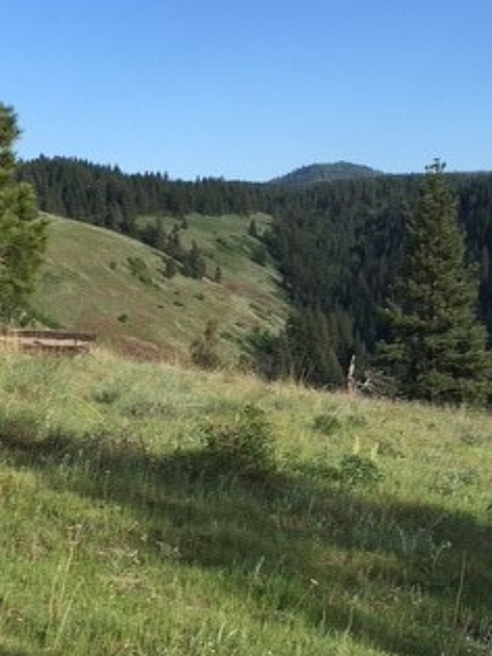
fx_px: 1119
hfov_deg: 24.5
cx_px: 119
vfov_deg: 32.5
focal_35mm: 59
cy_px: 431
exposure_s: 1/1099
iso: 32
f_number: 2.2
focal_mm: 4.15
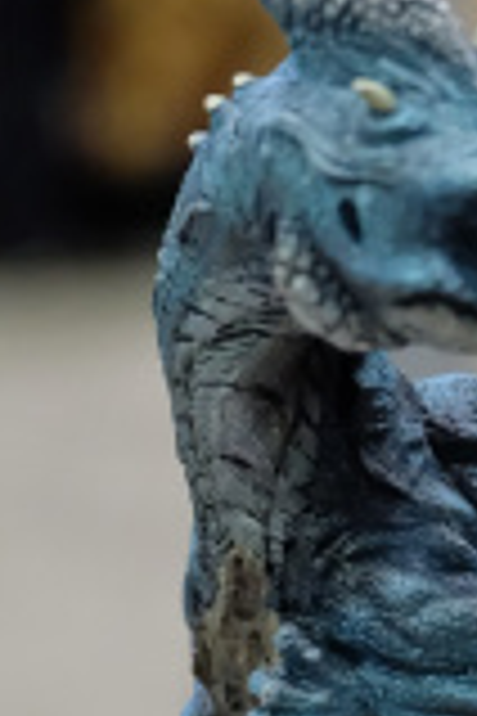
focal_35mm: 222
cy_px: 689
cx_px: 614
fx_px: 4412
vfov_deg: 9.2
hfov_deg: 6.1
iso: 3200
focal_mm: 29.5
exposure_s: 1/105
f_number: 4.7
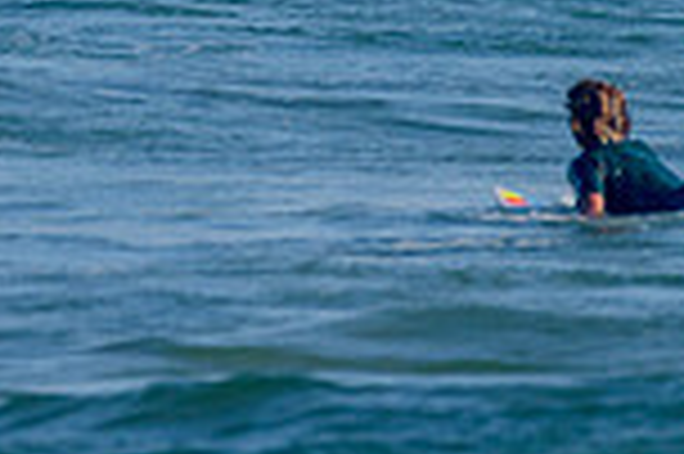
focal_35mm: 2347
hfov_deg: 0.9
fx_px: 44544
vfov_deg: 0.6
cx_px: 168
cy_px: -384
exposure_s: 1/2000
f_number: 5.6
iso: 160
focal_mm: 500
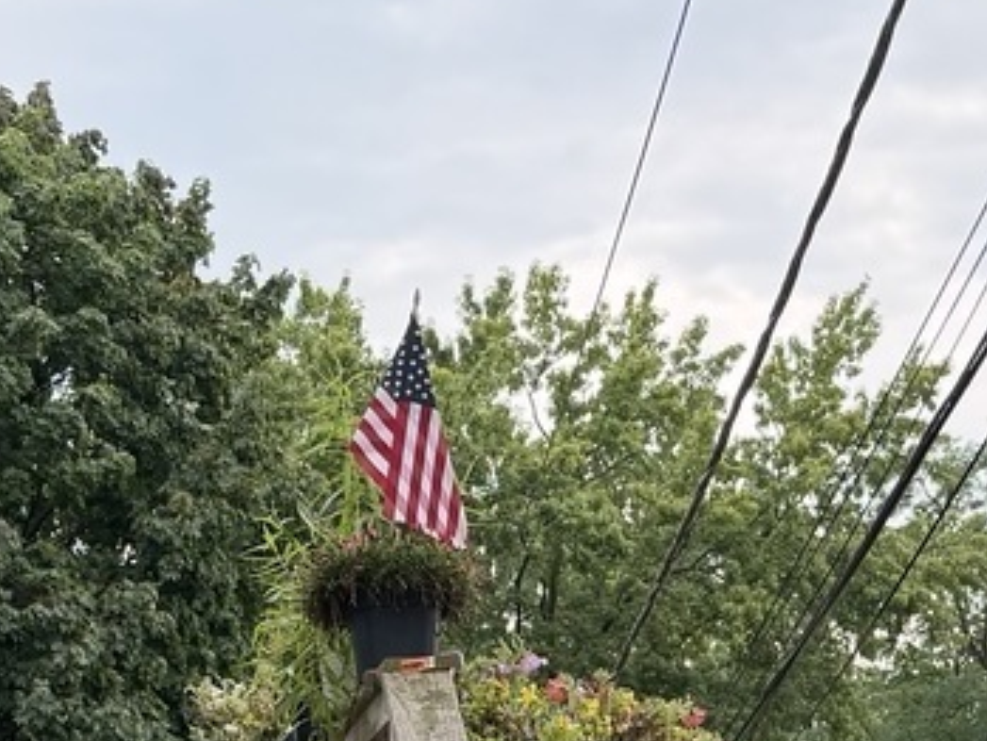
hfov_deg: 19.8
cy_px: 857
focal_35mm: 99
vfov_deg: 14.5
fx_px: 2824
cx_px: 317
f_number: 1.78
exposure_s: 1/547
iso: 80
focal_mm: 6.76
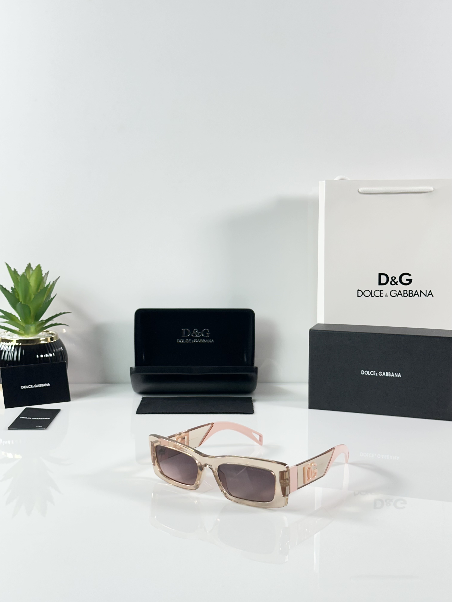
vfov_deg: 39.7
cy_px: 301
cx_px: 226
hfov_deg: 30.3
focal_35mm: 48
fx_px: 836
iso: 100
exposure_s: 1/100
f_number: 1.78
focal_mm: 6.86
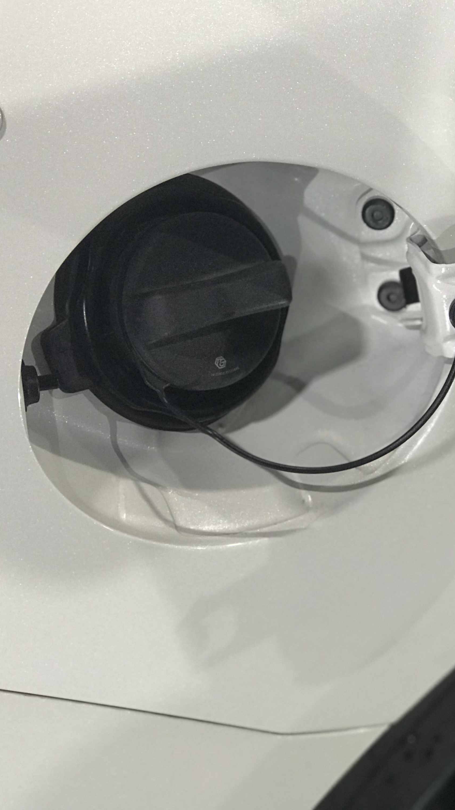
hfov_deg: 14.6
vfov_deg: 25.6
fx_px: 1780
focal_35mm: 83
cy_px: 404
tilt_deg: -46.1
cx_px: 196
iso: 100
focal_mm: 6.6
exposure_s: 1/60
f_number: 2.8
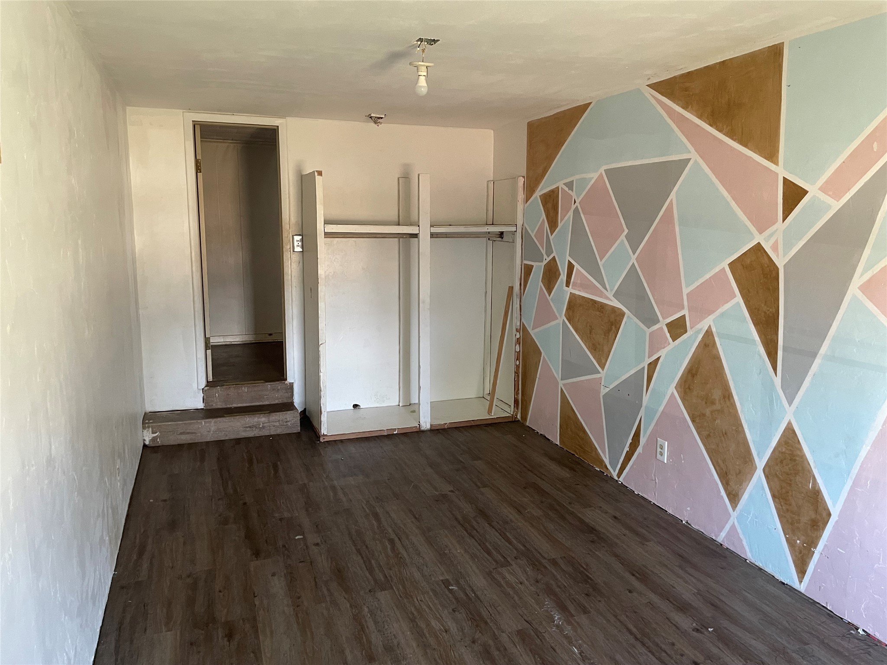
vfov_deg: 53.1
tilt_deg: -7.1
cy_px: 332
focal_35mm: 26
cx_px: 444
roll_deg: +0.9
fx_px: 666
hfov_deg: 67.3
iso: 250
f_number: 1.6
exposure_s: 1/60
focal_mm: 4.2
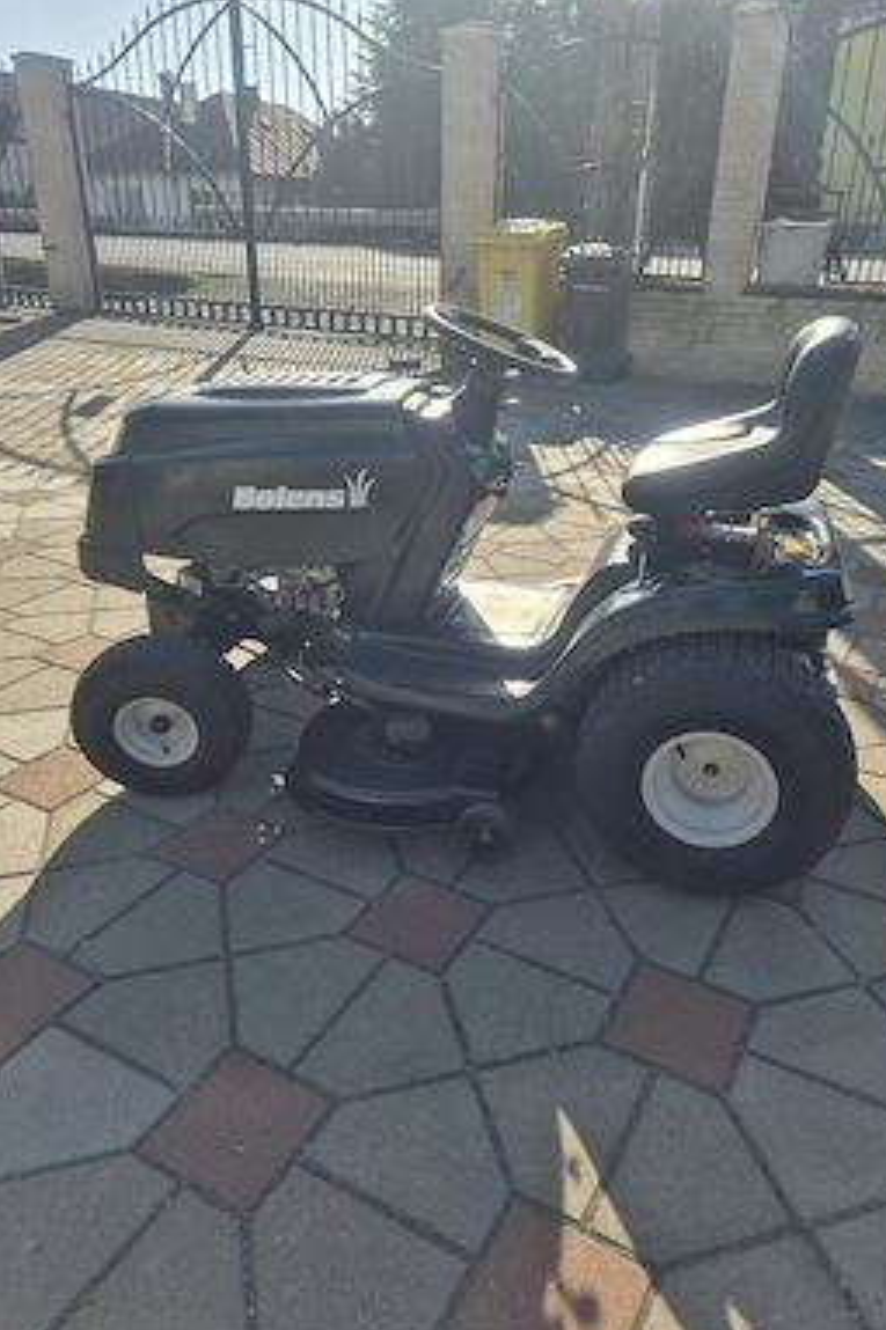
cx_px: 459
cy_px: 653
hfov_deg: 51.2
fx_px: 924
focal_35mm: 25
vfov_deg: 71.5
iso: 25
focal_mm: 5.4
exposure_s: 1/1667
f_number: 1.8
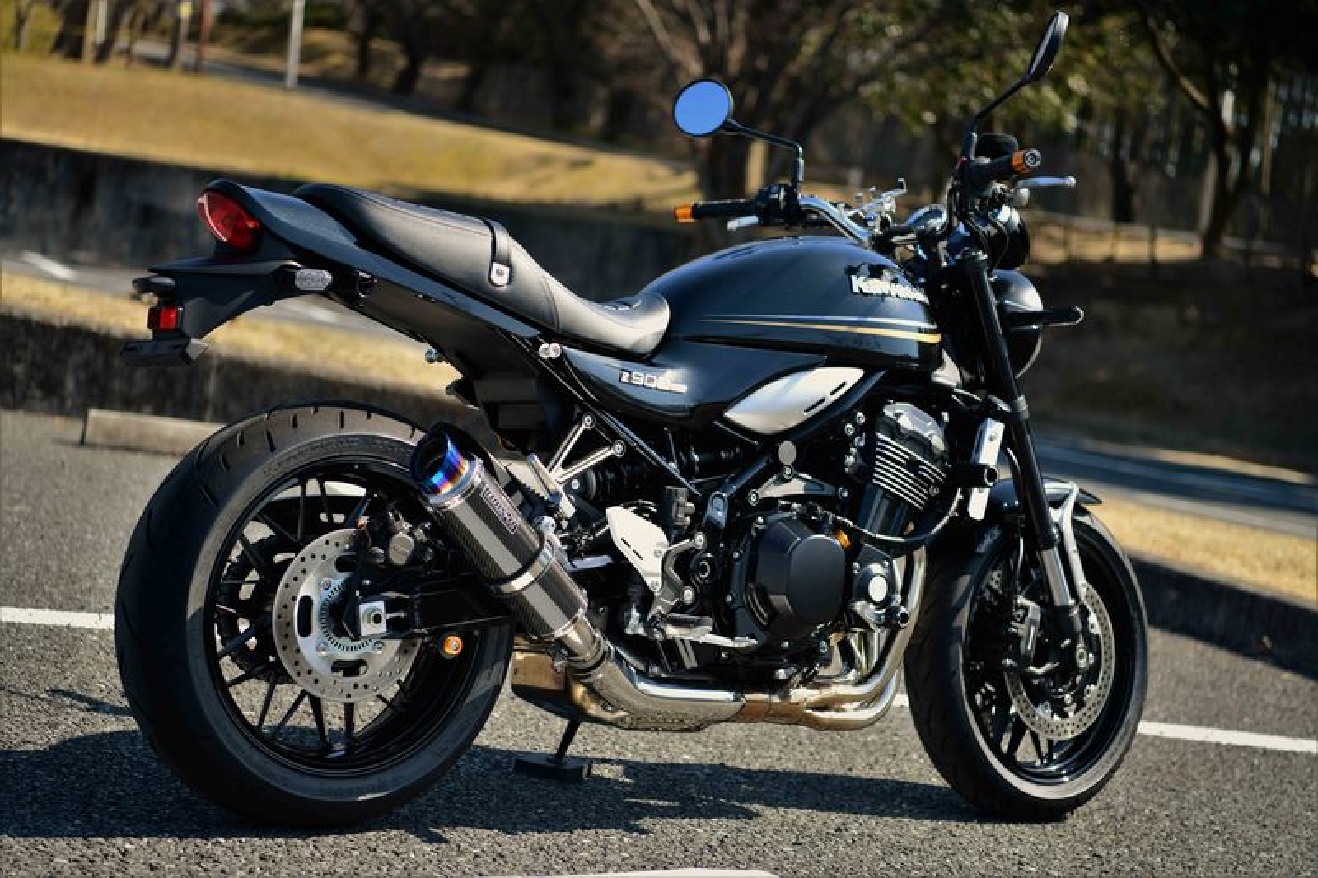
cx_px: 659
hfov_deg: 28.8
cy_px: 439
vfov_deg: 19.4
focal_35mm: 70
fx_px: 2562
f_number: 2.8
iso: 100
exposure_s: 1/500
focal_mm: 70
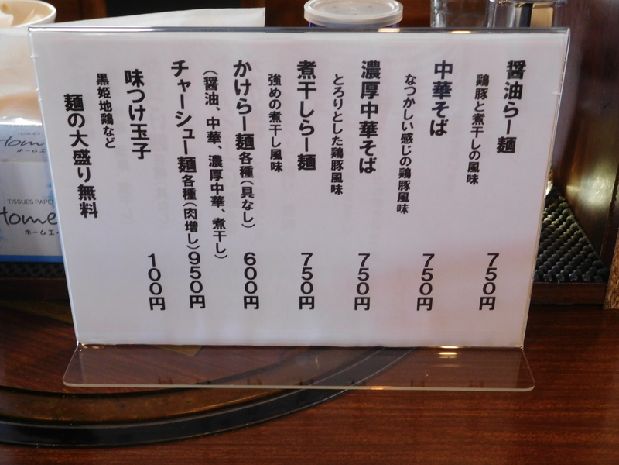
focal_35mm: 45
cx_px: 310
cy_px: 232
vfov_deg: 32.2
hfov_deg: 42.1
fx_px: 805
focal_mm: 8
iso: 400
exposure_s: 1/15
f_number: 4
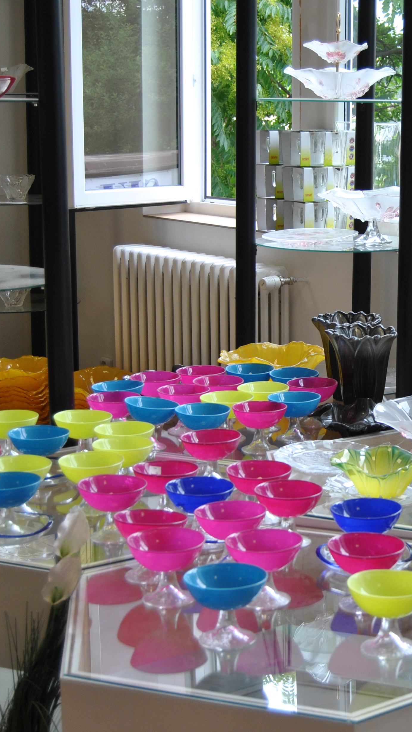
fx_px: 1437
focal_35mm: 74
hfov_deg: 16.0
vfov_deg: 28.6
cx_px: 404
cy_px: 349
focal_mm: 30
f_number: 5
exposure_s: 1/100
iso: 200
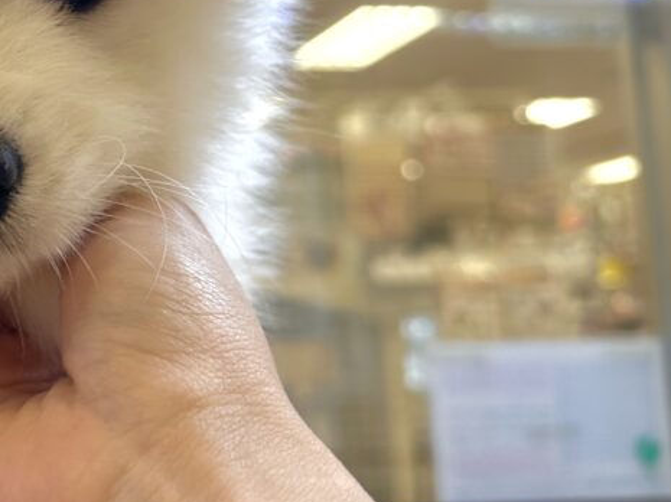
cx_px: -35
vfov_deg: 23.5
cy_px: 167
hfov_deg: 28.8
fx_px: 1201
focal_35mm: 62
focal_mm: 6.86
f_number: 1.78
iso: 64
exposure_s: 1/170
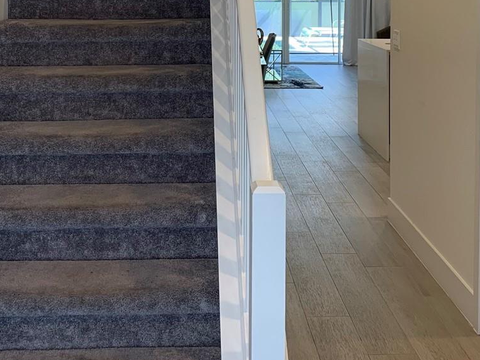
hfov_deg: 34.9
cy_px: -2
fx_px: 763
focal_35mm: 55
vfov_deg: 25.2
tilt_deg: -1.0
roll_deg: +0.1
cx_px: 230
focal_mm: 4.25
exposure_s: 1/60
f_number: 1.8
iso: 64
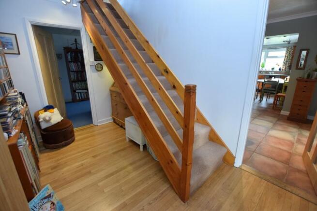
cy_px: 106
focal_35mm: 15
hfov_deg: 100.4
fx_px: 132
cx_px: 158
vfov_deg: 77.4
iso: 800
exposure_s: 1/60
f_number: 3.5
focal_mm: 10
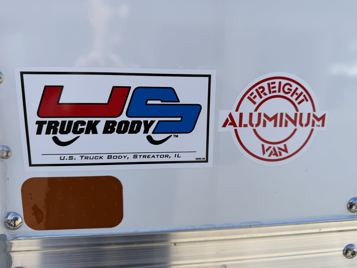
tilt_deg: -11.2
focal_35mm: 24
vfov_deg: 56.8
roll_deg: -1.2
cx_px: 178
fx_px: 248
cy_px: 134
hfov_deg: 71.6
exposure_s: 1/1901
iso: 80
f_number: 1.78
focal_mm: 6.76
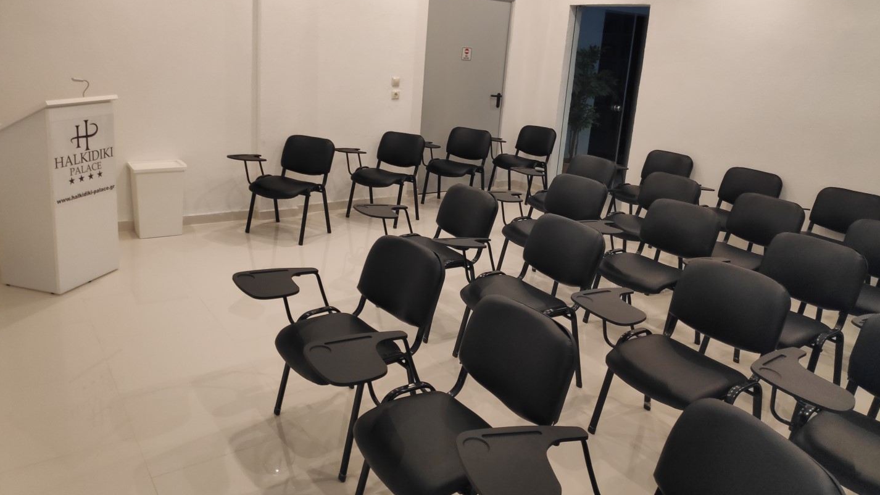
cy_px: 186
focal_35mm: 22
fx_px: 513
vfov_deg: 51.0
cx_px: 439
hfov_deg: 81.2
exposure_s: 1/50
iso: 875
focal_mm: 3.94
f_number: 1.9
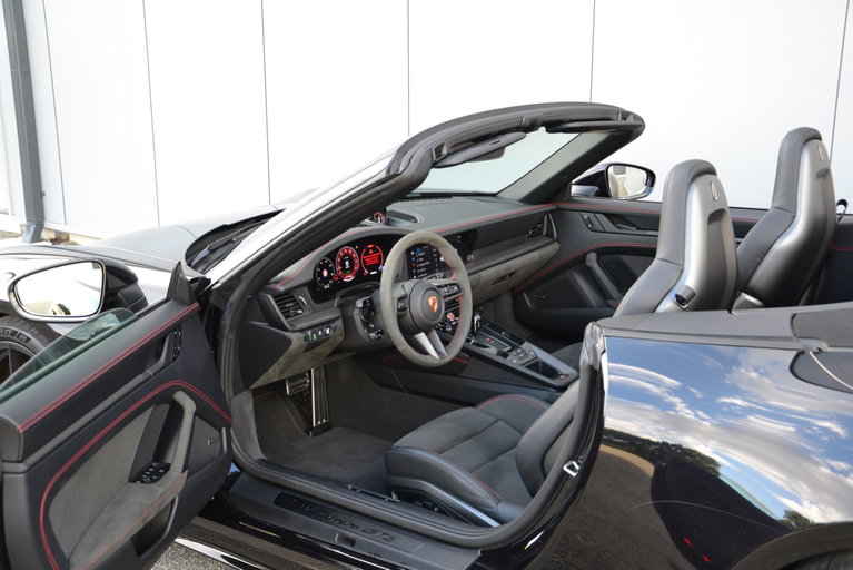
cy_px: 285
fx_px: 1067
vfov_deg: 29.9
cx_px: 426
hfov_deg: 43.6
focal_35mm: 45
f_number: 4.2
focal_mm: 30
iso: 400
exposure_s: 1/60
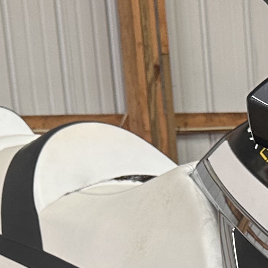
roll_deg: +1.3
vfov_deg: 13.0
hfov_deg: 13.7
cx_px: 338
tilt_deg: -17.1
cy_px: 469
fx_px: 1077
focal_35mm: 123
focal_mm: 6.86
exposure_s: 1/60
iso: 125
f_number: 1.78
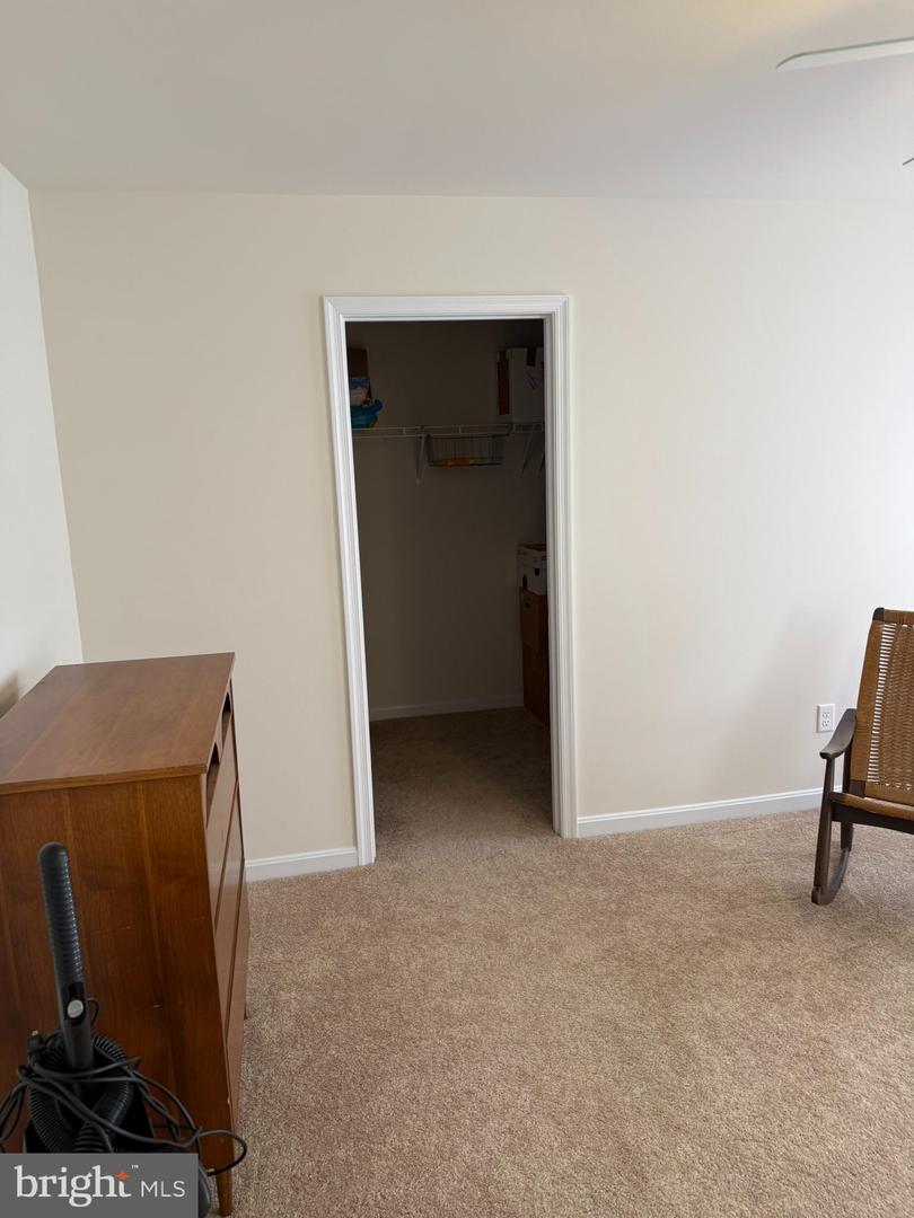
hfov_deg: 56.8
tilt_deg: -9.1
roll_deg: +2.6
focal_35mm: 24
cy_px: 609
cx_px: 457
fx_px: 845
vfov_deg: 71.6
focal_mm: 6.76
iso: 100
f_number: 1.78
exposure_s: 1/120
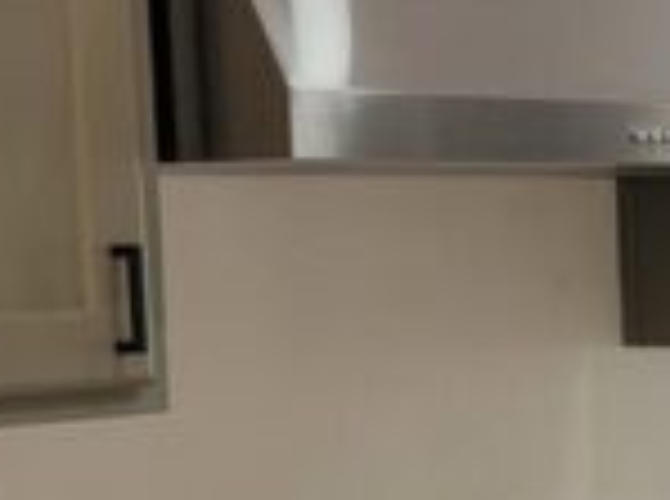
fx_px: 2394
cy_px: 554
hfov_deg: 15.5
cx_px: 724
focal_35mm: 124
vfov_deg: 11.7
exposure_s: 1/120
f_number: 1.8
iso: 80
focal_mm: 6.7
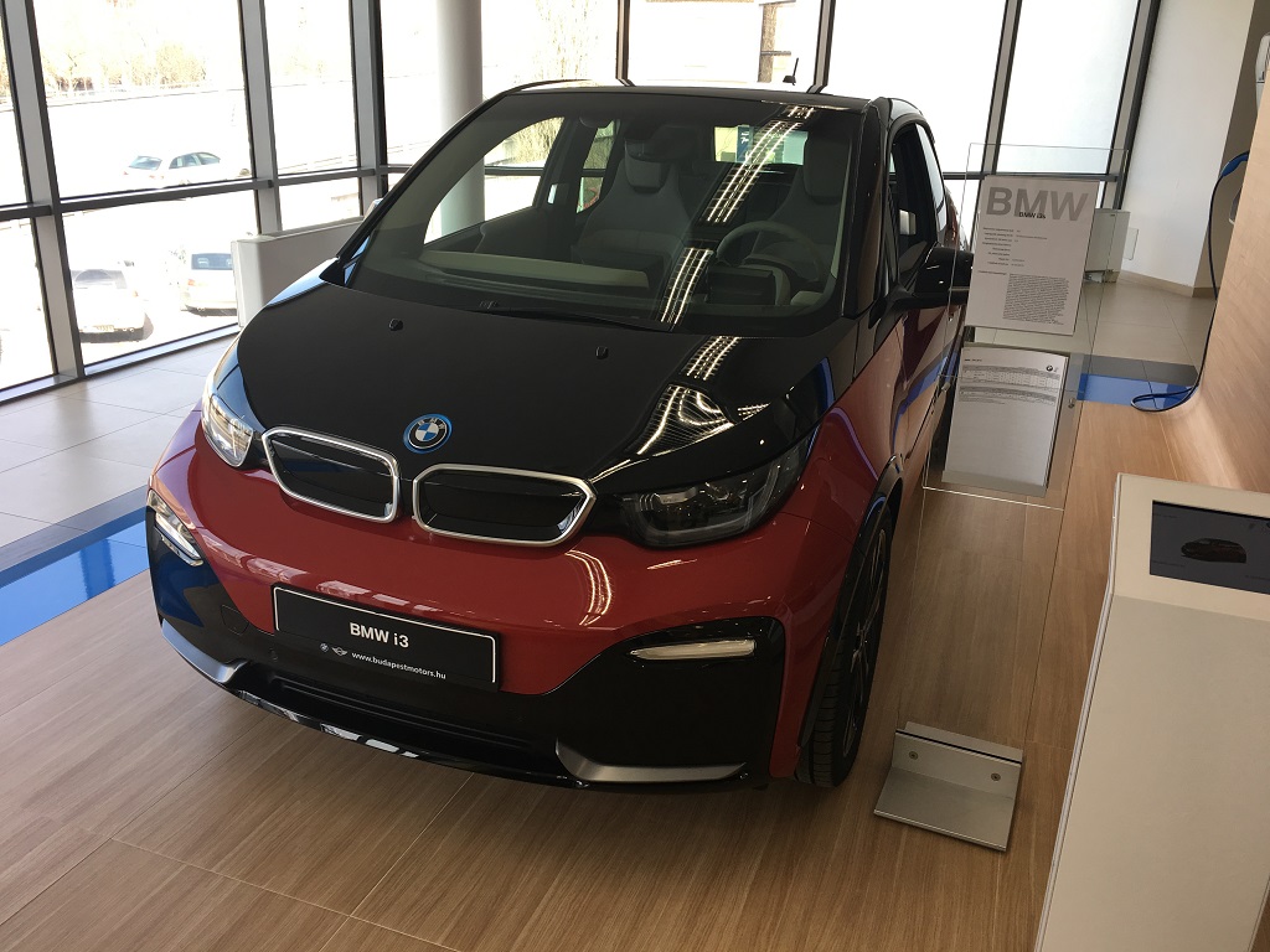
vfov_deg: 48.2
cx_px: 635
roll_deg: -1.2
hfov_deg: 61.7
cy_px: 476
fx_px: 1064
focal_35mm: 29
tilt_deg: -20.9
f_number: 2.2
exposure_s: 1/116
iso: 25
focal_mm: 4.15
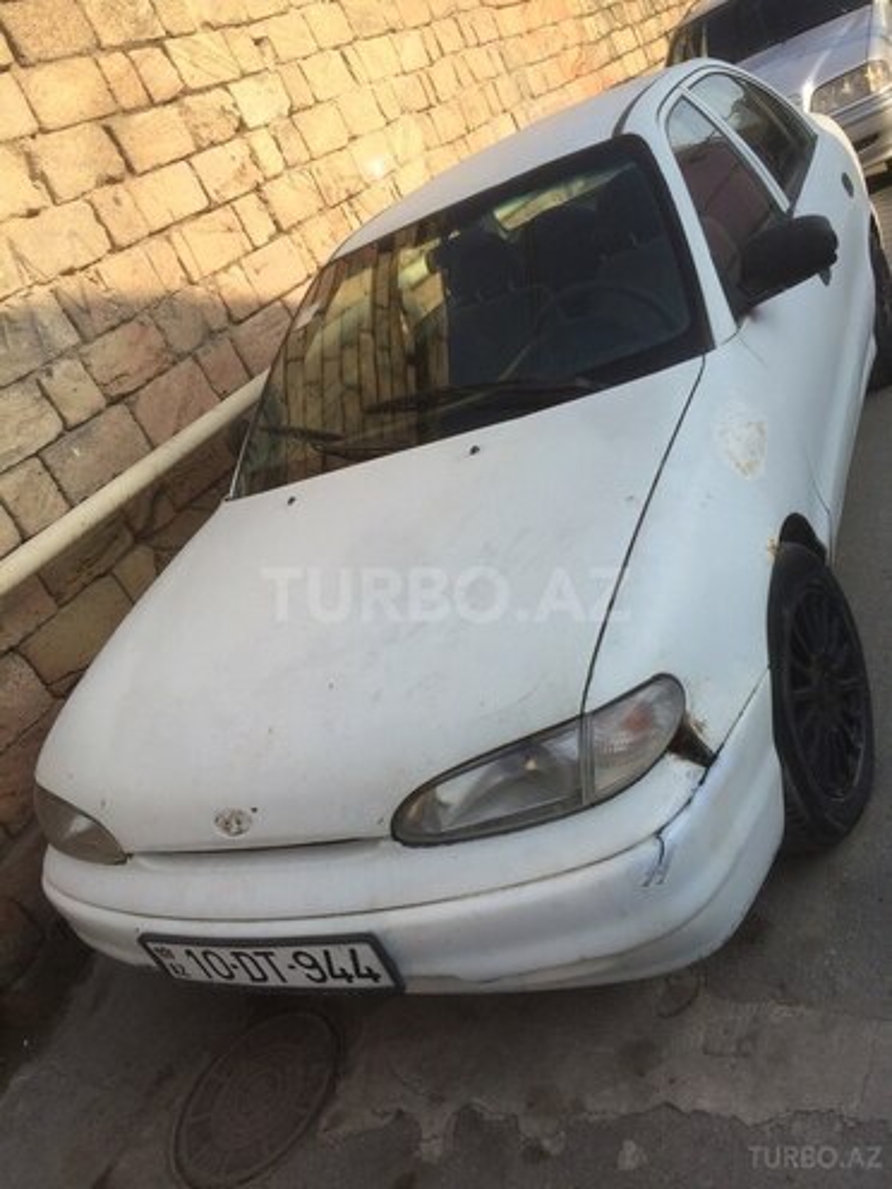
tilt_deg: -22.9
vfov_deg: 61.7
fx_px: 996
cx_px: 446
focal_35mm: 29
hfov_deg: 48.2
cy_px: 594
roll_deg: +28.6
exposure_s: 1/1053
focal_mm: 4.15
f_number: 2.2
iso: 32
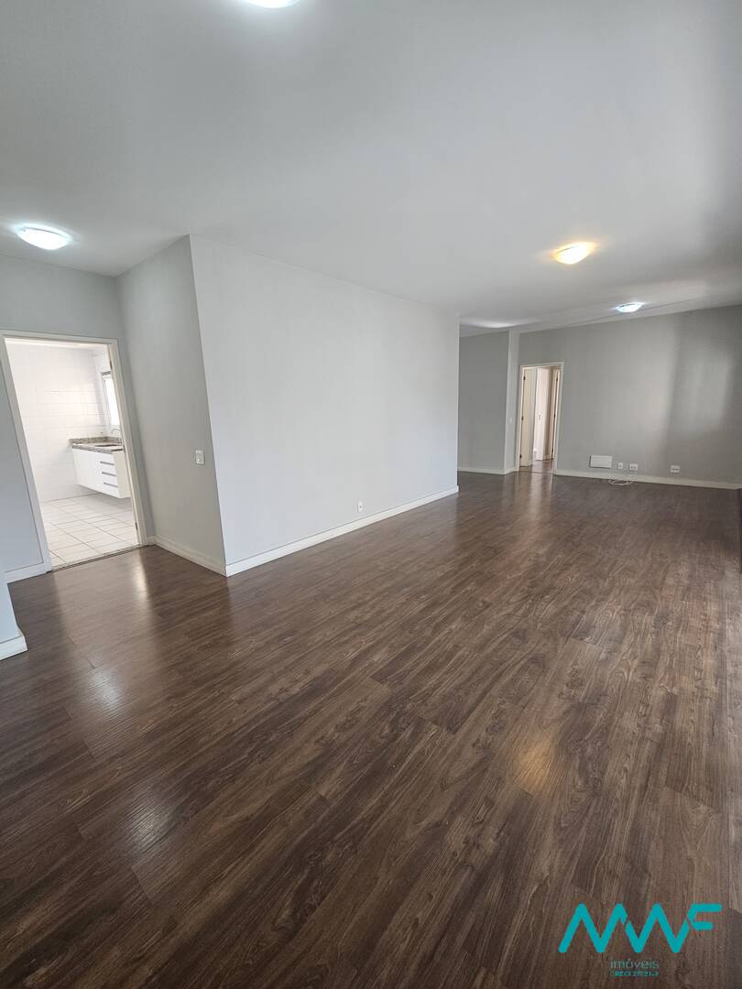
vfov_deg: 106.2
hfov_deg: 89.9
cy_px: 494
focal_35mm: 13
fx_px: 372
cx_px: 371
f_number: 2.2
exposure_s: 1/60
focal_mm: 2.2
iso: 80
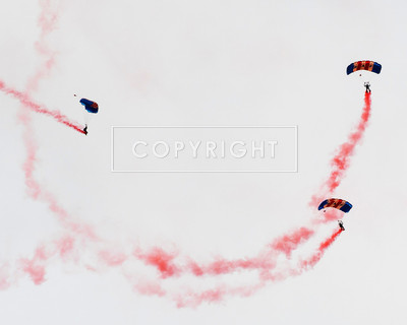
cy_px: 147
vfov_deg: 3.2
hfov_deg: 4.1
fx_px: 5747
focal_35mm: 477
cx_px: 217
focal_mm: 200
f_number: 9
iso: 160
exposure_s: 1/640
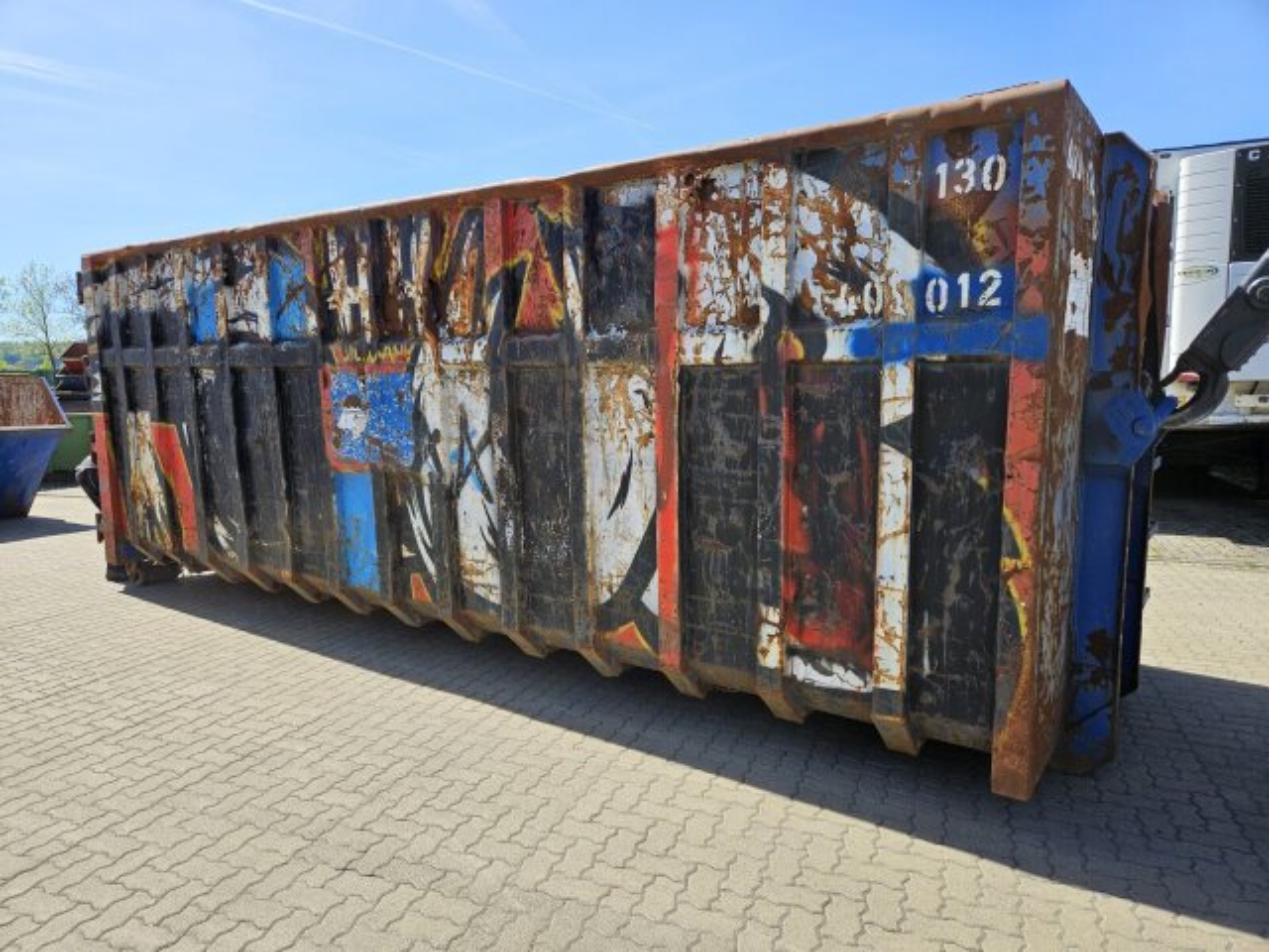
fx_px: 843
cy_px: 476
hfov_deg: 73.9
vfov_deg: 58.9
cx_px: 634
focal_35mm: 23
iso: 25
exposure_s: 1/970
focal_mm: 5.4
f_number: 1.8
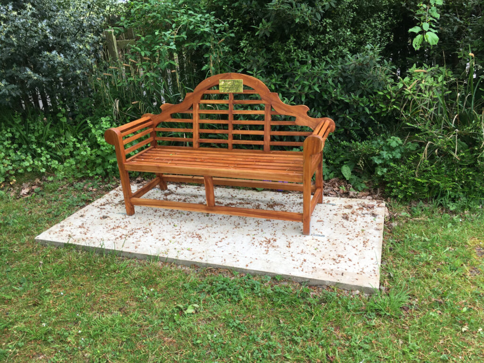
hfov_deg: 61.7
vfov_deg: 48.2
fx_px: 405
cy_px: 182
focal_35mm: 29
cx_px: 242
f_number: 2.2
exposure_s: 1/50
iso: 25
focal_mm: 4.15
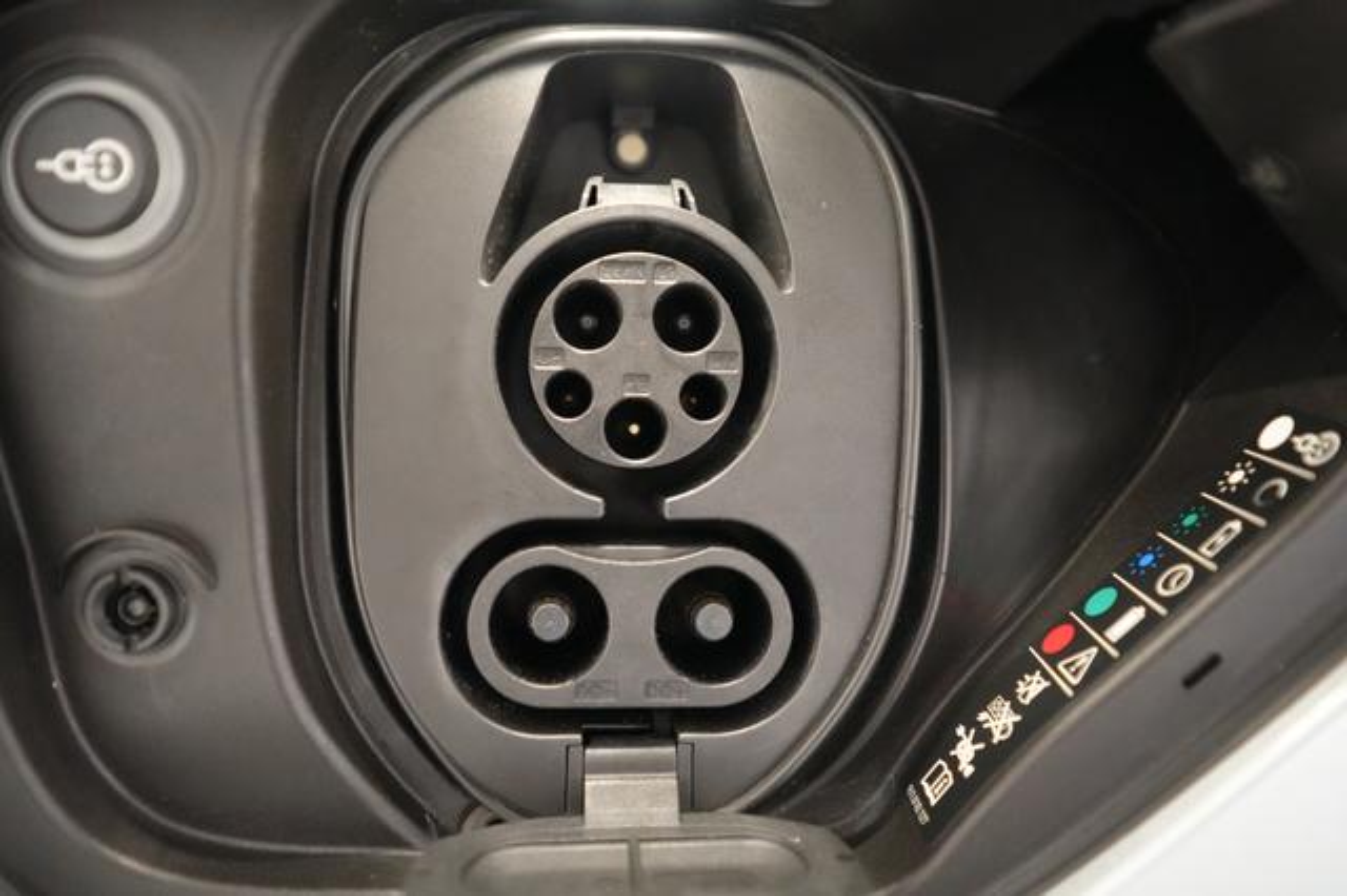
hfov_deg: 67.4
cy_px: 448
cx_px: 674
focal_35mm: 27
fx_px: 1010
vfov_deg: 47.9
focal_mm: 27
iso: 12800
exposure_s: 1/160
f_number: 2.8
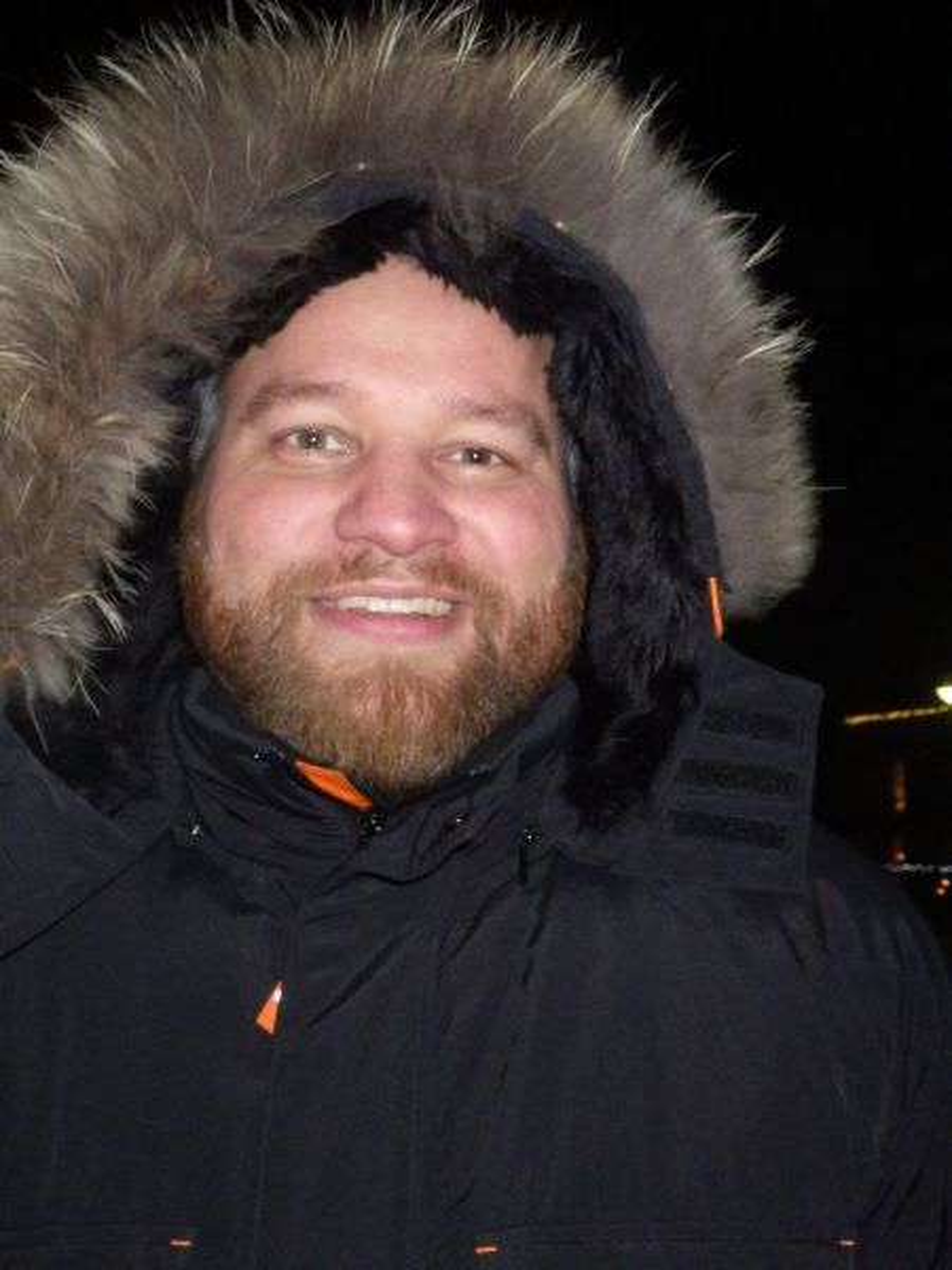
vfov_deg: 44.8
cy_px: 635
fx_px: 1540
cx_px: 476
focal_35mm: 42
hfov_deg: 34.3
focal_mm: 7.5
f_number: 4.2
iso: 1600
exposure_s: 1/50
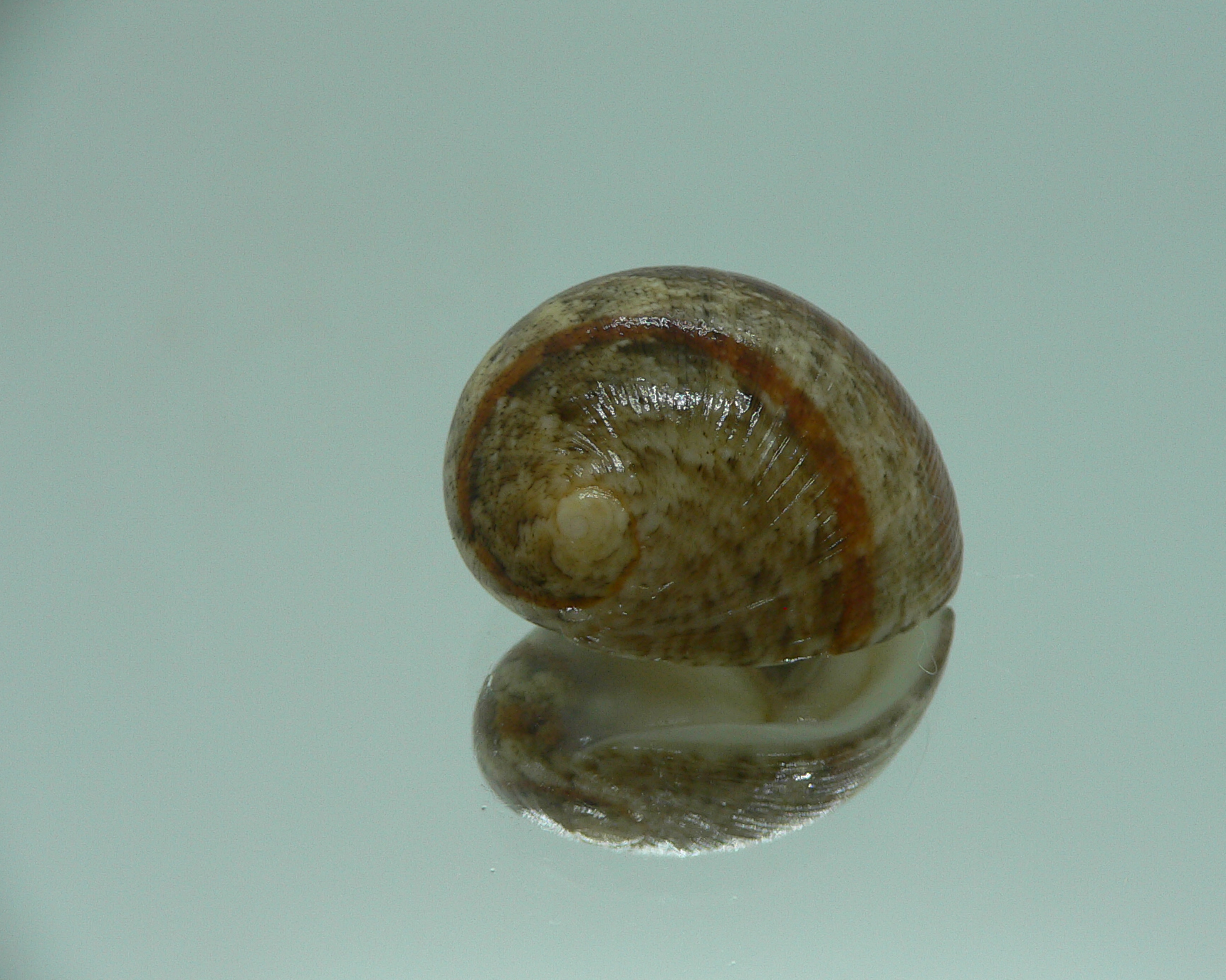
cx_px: 705
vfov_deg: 37.3
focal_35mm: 40
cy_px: 502
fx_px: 1451
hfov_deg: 45.7
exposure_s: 1/60
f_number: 2.8
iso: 80
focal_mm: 4.6
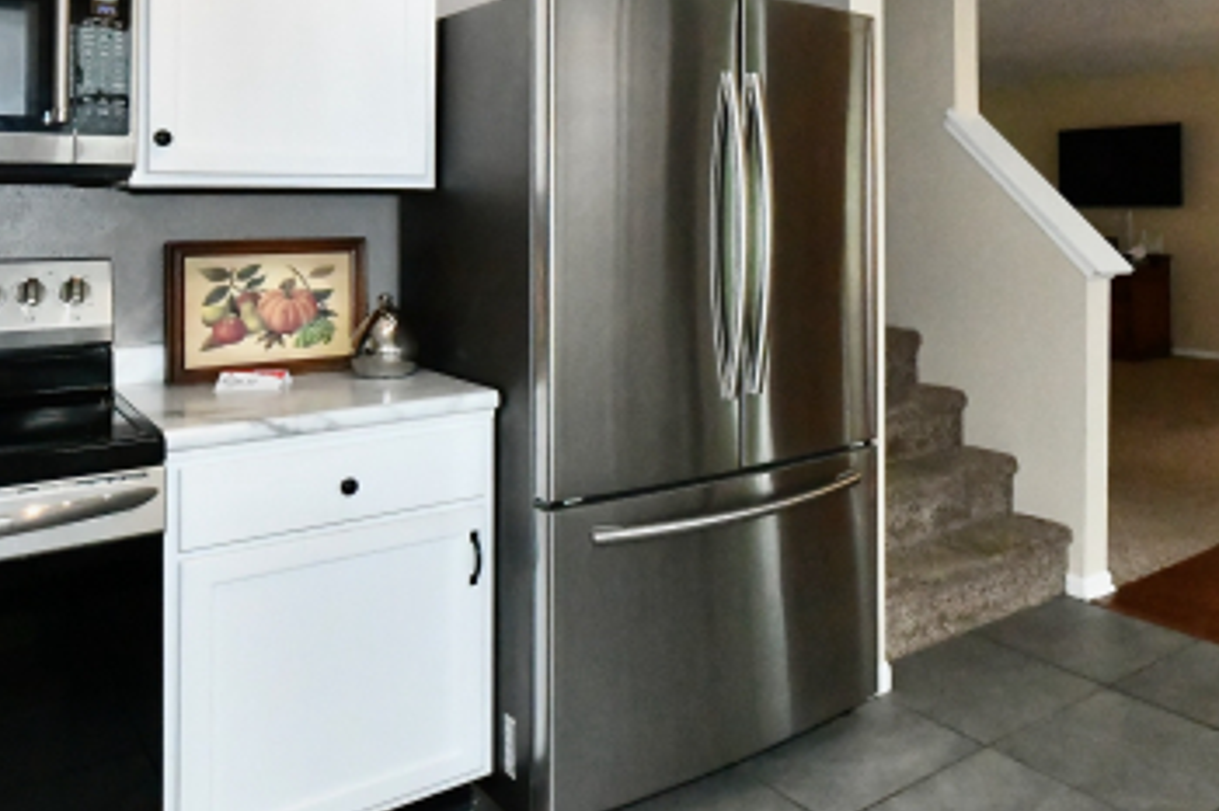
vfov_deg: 42.5
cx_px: 791
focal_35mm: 30
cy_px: 226
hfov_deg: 60.8
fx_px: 1015
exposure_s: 1/160
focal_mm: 14
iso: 16000
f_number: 14
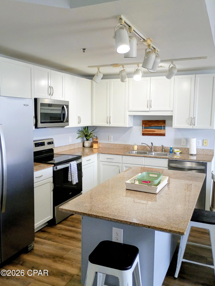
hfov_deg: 48.2
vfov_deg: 61.7
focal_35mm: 29
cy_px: 143
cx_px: 108
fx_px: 240
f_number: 1.8
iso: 315
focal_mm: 4.27
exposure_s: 1/60
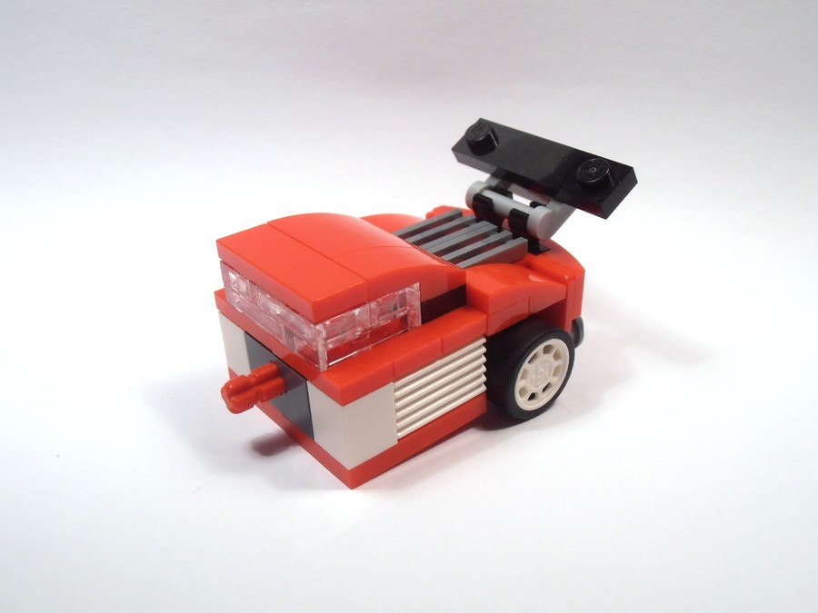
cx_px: 409
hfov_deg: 50.1
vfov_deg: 38.7
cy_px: 306
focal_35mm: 37
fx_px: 874
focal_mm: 6.61
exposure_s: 1/60
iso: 80
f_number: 3.9
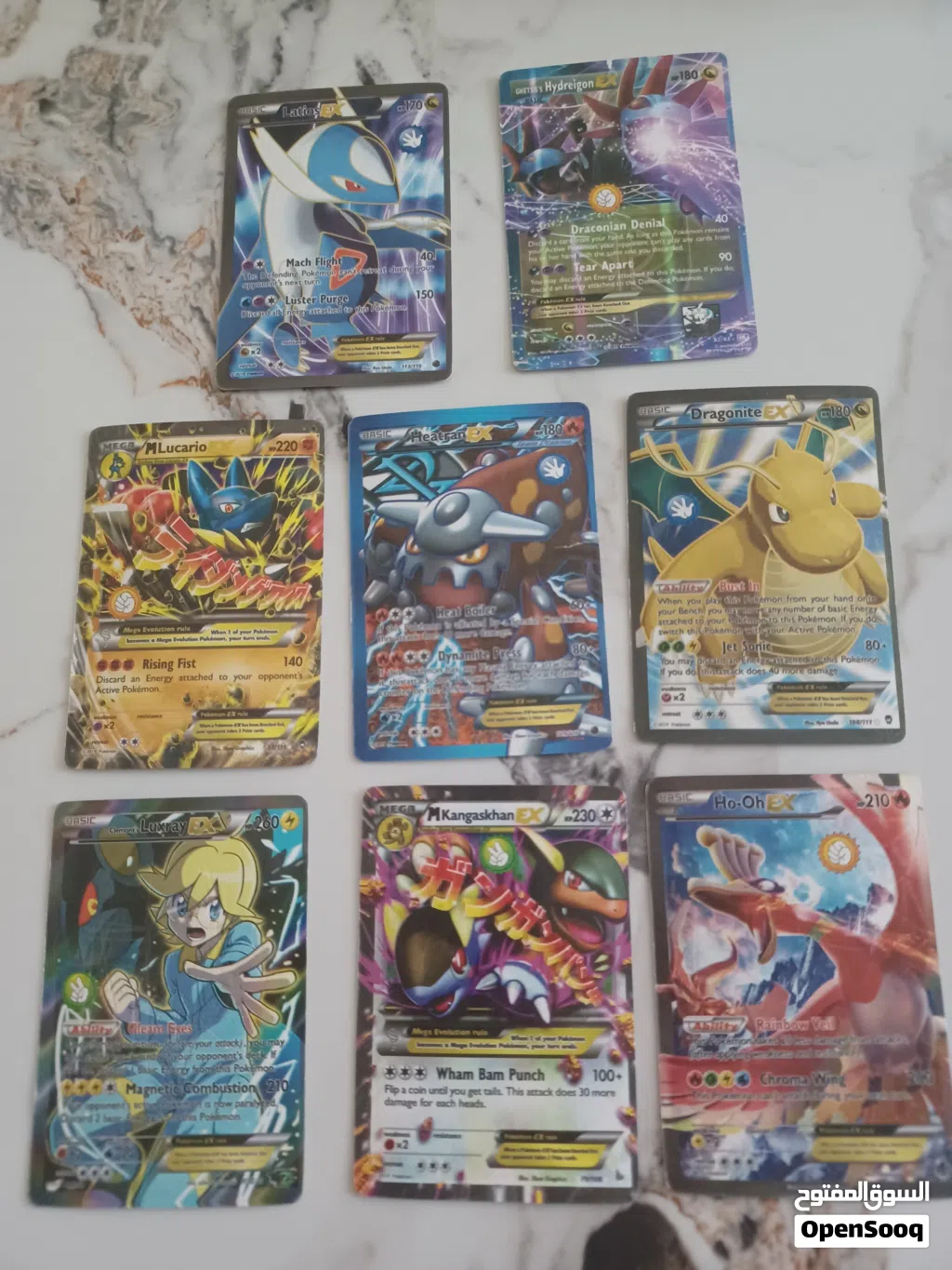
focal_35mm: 25
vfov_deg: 69.4
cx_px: 476
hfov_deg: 54.9
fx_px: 917
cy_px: 635
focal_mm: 4.6
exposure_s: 1/20
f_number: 1.8
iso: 1250
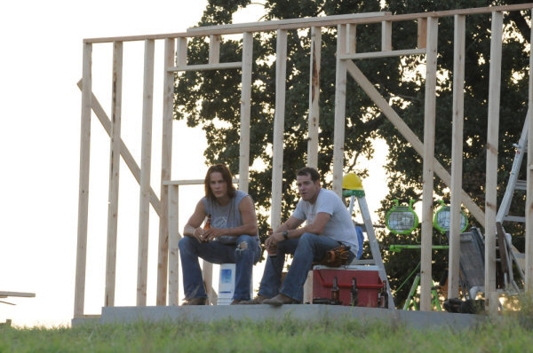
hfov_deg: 6.9
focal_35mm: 300
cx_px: 266
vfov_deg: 4.6
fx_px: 4434
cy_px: 176
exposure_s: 1/500
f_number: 7.1
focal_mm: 200
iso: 1600
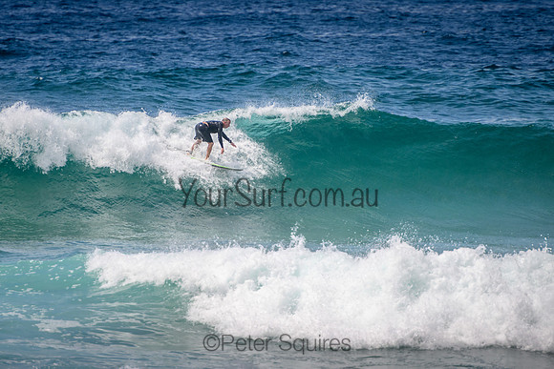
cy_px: 165
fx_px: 8455
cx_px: 275
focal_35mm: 549
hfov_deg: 3.8
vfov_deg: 2.5
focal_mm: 400
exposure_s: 1/2000
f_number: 5.6
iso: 250
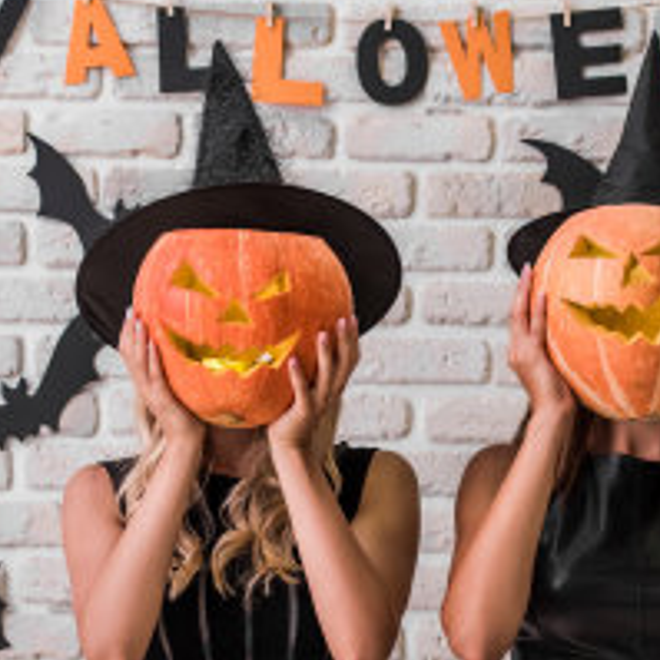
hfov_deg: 9.6
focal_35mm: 183
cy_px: 597
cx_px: 391
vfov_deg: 9.5
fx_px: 3948
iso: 400
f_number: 3.5
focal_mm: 70
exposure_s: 1/160
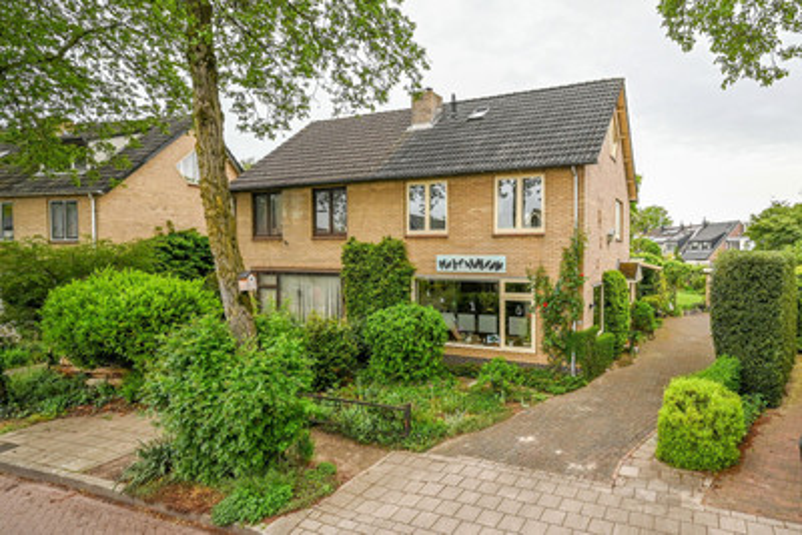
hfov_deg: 104.2
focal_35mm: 14
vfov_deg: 81.3
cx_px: 401
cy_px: 268
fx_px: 312
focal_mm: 14
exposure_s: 1/50
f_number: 10
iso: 400
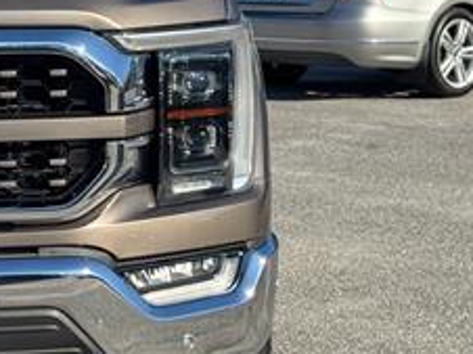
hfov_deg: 13.9
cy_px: 105
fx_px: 1856
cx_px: -144
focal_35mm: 136
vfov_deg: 10.9
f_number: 1.78
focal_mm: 6.76
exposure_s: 1/2717
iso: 64
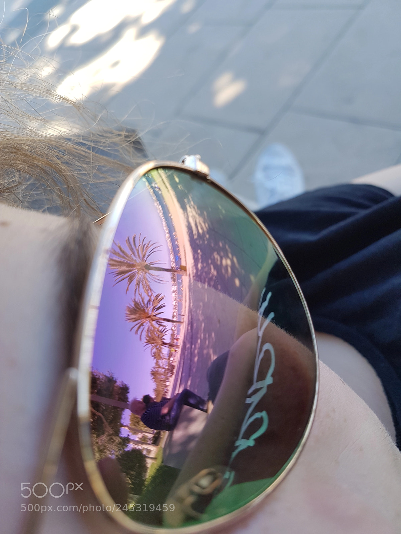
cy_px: 267
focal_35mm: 26
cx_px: 200
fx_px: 402
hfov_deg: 53.1
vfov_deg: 67.3
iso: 40
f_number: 1.7
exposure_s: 1/331
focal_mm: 4.2
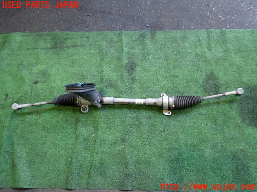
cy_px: 96
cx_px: 128
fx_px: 223
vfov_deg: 46.8
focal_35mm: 30
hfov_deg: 60.0
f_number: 2.3
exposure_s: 1/40
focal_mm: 5.4
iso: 200
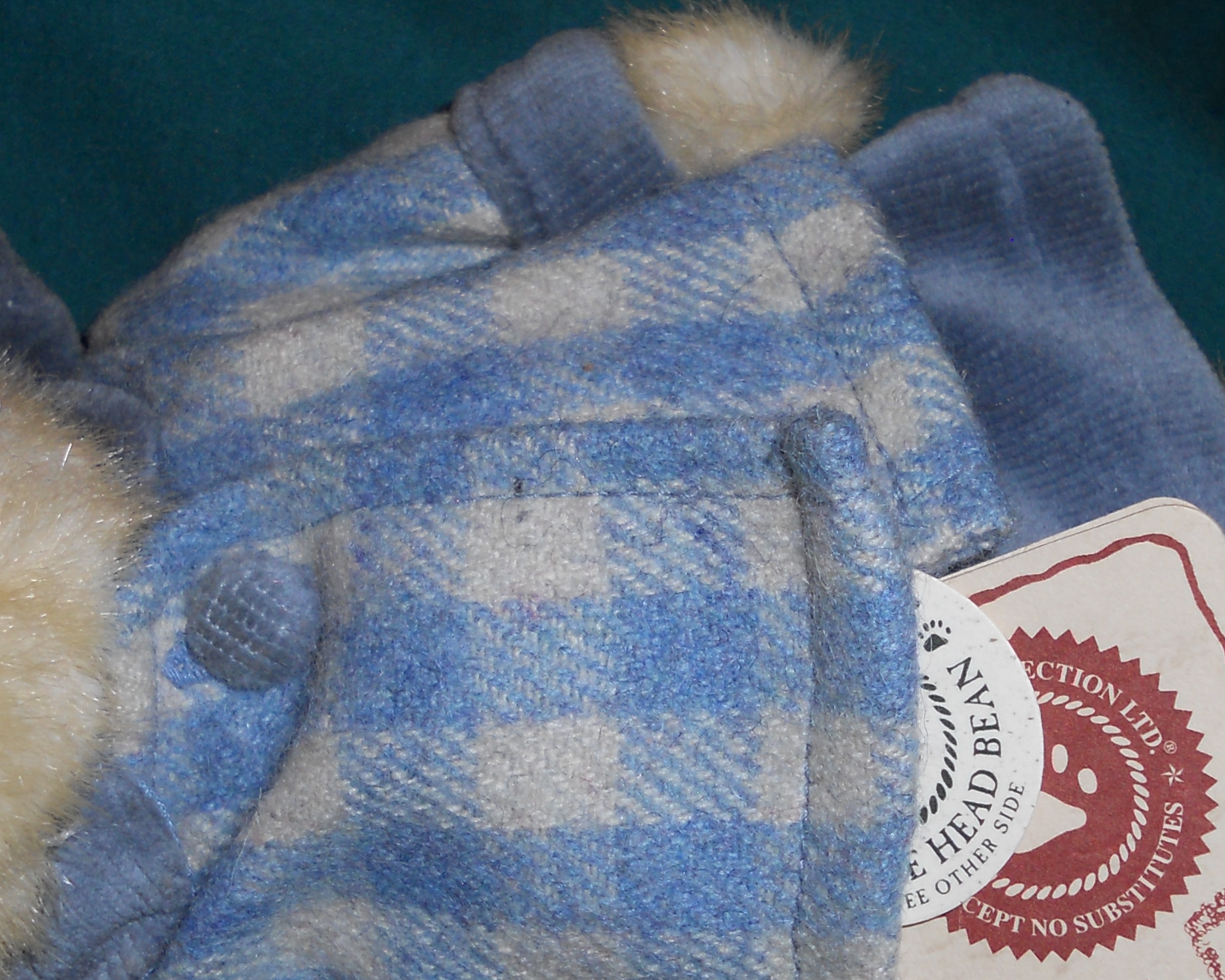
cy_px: 626
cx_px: 655
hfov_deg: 27.9
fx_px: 2466
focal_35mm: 68
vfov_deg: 22.4
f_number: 8.8
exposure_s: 1/25
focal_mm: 5.8
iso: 80
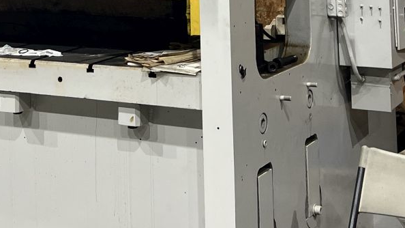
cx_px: 179
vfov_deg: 12.6
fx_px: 956
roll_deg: +2.1
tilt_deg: +4.0
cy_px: -155
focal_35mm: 89
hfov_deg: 23.9
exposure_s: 1/60
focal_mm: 5.7
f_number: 1.5
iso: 64
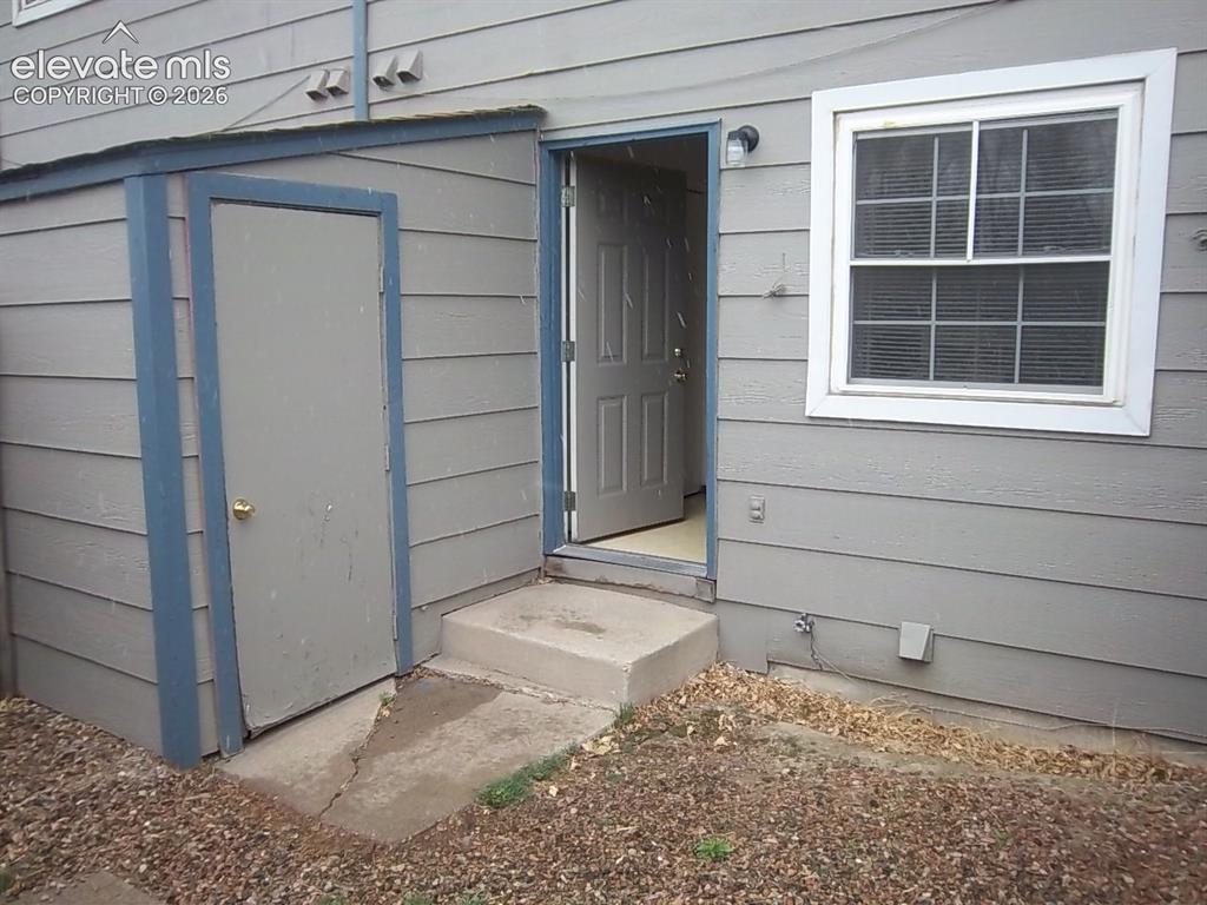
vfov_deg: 49.7
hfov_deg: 63.4
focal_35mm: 28
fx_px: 976
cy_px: 452
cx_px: 604
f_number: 3.5
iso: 64
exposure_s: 1/125
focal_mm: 5.1
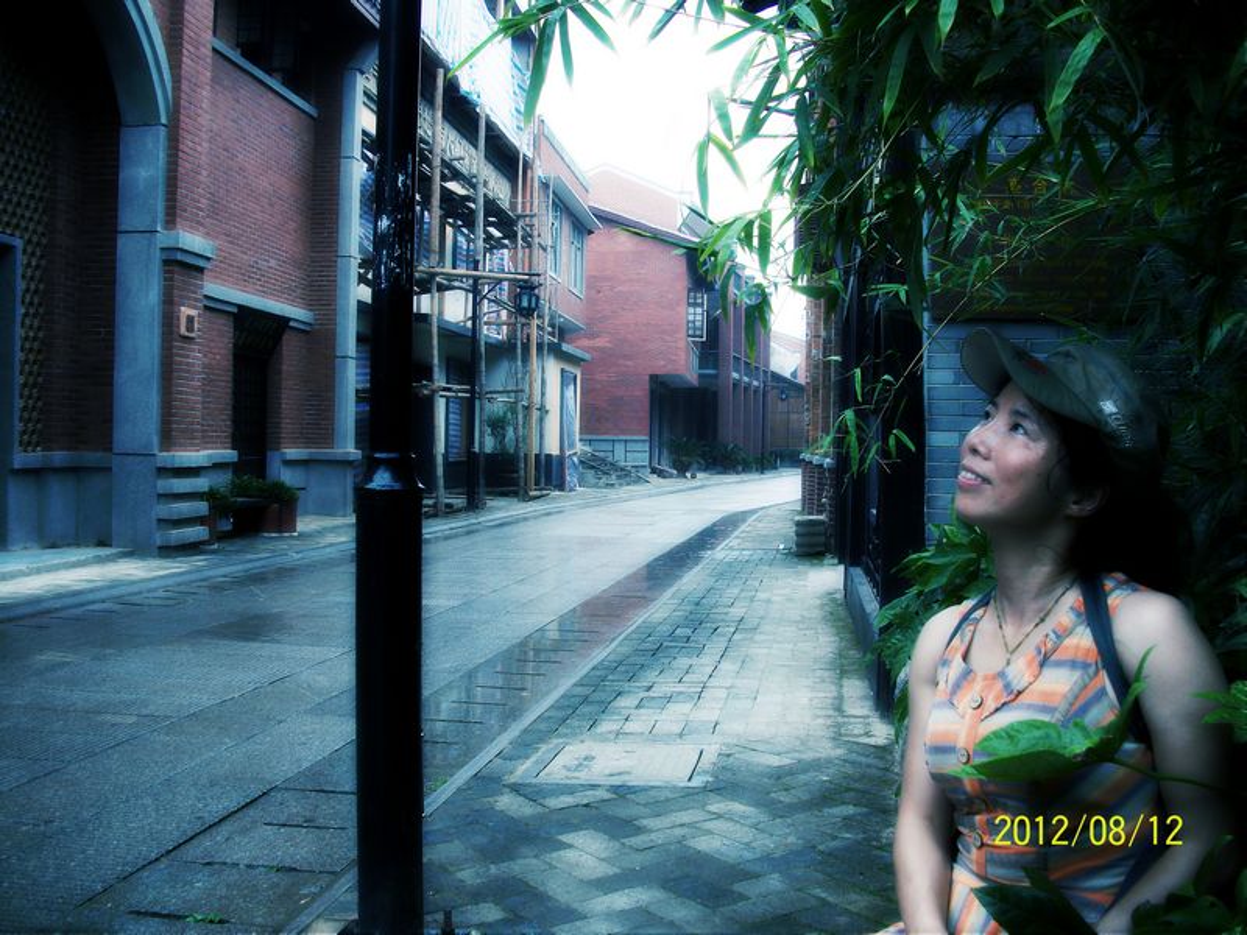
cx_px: 624
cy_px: 468
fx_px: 1261
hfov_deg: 52.6
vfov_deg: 40.7
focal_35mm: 35
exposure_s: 1/200
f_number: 3.1
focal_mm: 6.3
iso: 80
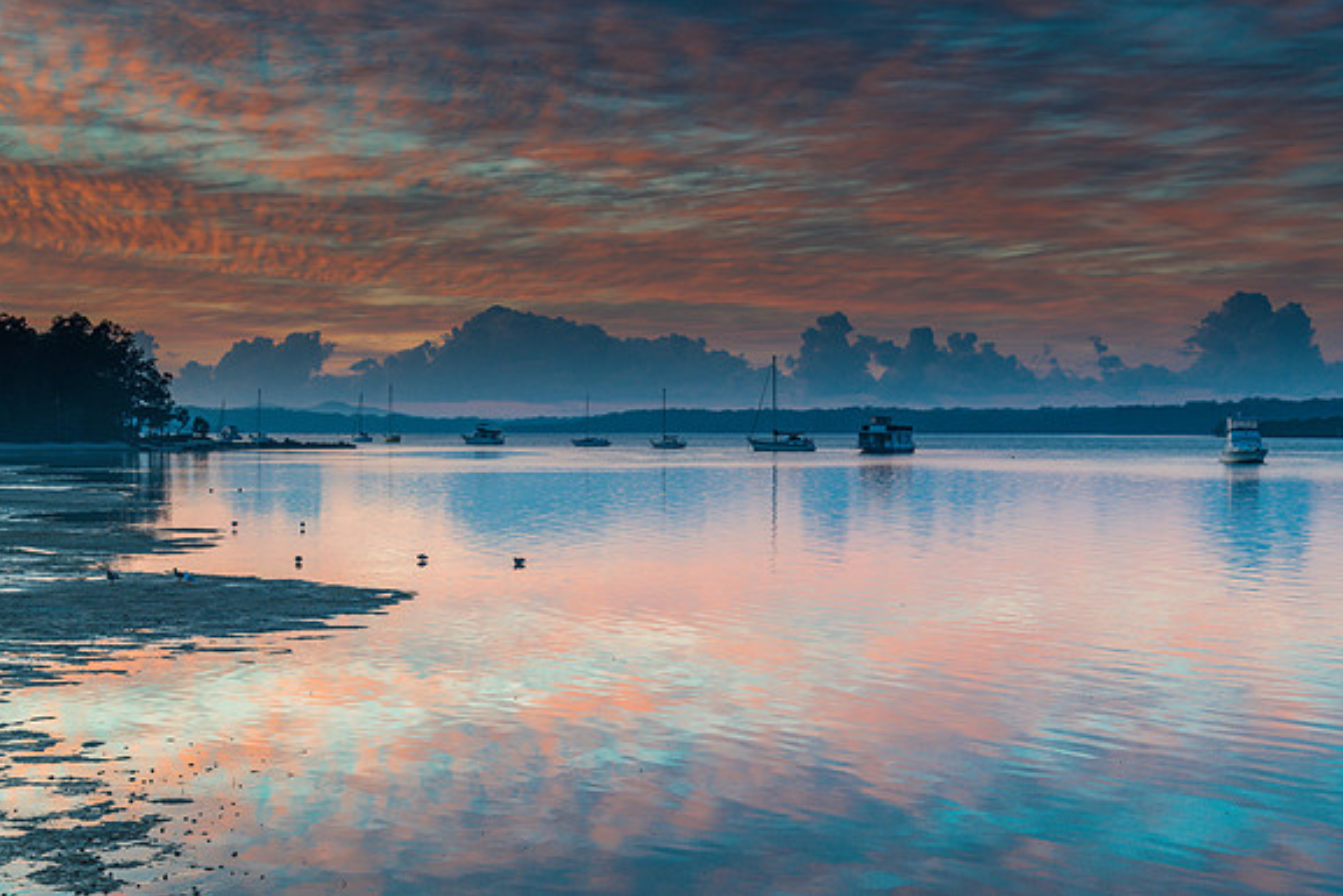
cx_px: 670
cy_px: 448
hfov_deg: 37.5
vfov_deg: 25.5
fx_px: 1978
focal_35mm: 53
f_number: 7.1
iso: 320
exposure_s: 1/10
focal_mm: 52
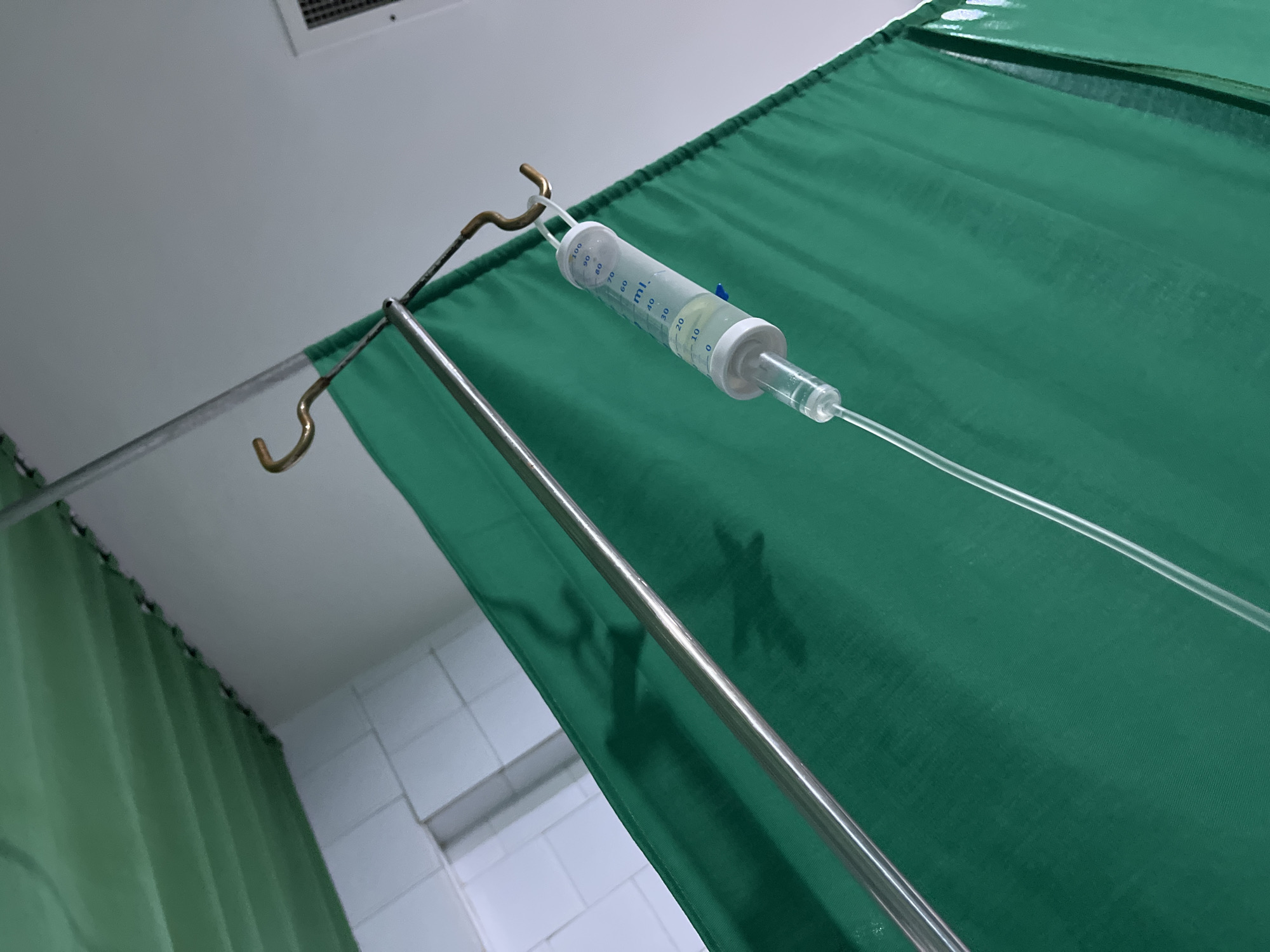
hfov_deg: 67.3
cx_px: 635
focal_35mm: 26
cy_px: 476
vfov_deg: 53.1
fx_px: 954
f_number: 1.6
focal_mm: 5.1
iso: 640
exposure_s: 1/30
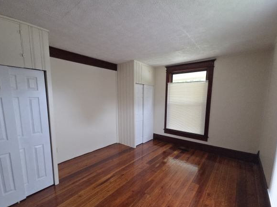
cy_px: 116
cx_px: 133
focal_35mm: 15
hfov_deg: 98.1
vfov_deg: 81.3
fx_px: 120
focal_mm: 2.2
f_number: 2.2
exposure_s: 1/120
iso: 250
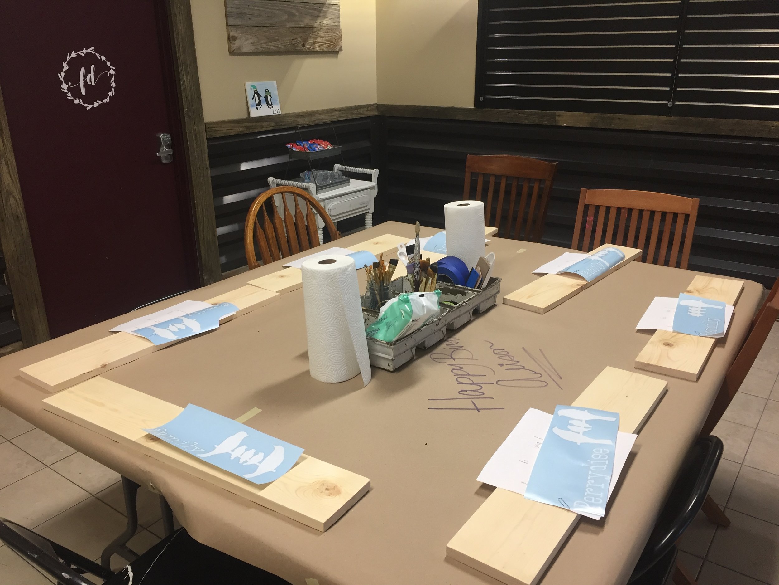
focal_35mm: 29
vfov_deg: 48.2
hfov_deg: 61.7
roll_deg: +0.7
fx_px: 653
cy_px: 292
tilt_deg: -20.1
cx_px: 390
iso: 64
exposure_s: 1/30
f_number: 2.2
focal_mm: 4.15
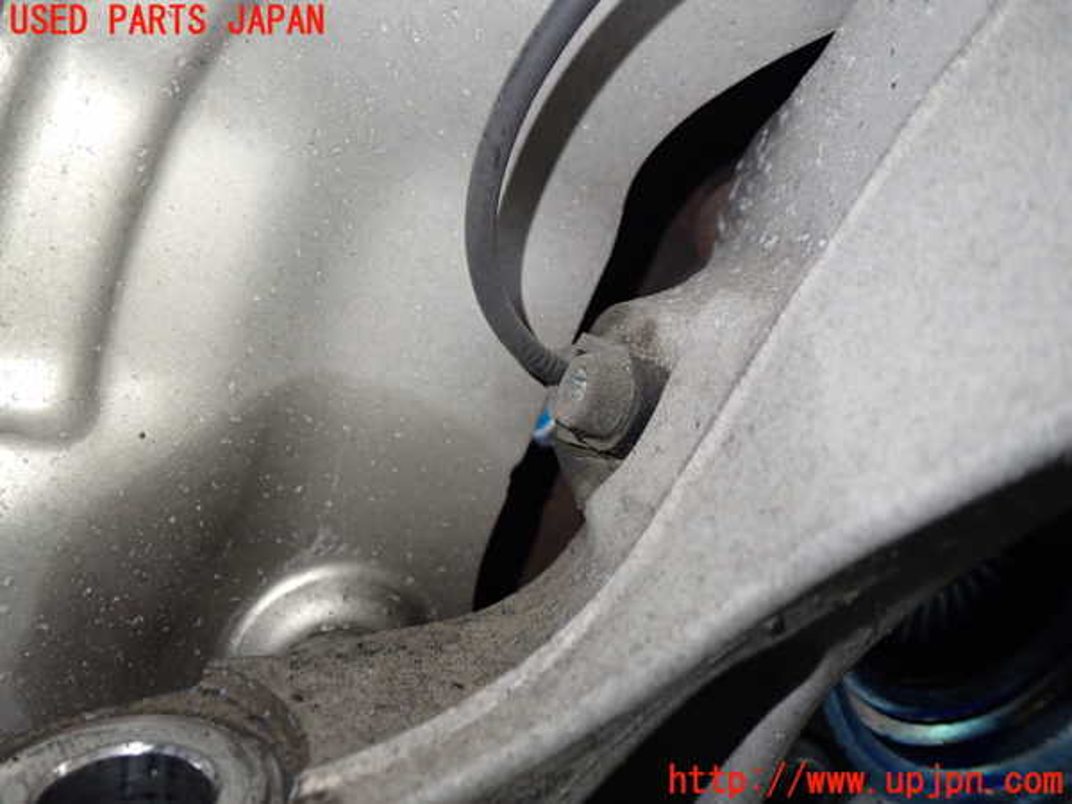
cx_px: 536
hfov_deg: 60.0
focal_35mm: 30
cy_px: 402
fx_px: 929
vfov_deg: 46.8
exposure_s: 1/30
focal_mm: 5.4
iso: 250
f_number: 2.3
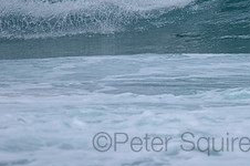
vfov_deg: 1.1
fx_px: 8918
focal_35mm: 1286
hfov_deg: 1.6
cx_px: 178
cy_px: -42
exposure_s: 1/2000
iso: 250
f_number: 5.6
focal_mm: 500
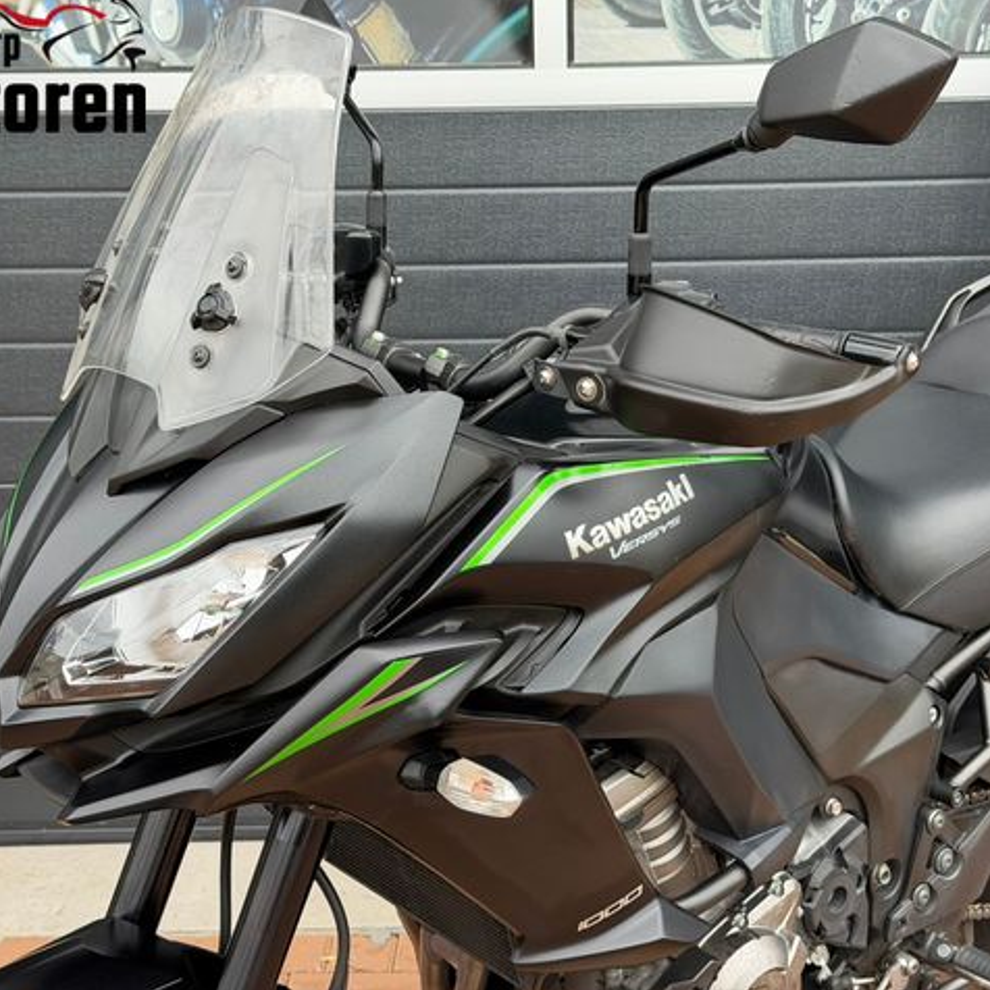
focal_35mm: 57
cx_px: 545
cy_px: 493
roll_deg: +1.6
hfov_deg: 30.0
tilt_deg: -17.2
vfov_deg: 30.0
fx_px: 1844
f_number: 1.78
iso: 100
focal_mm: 6.76
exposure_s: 1/855
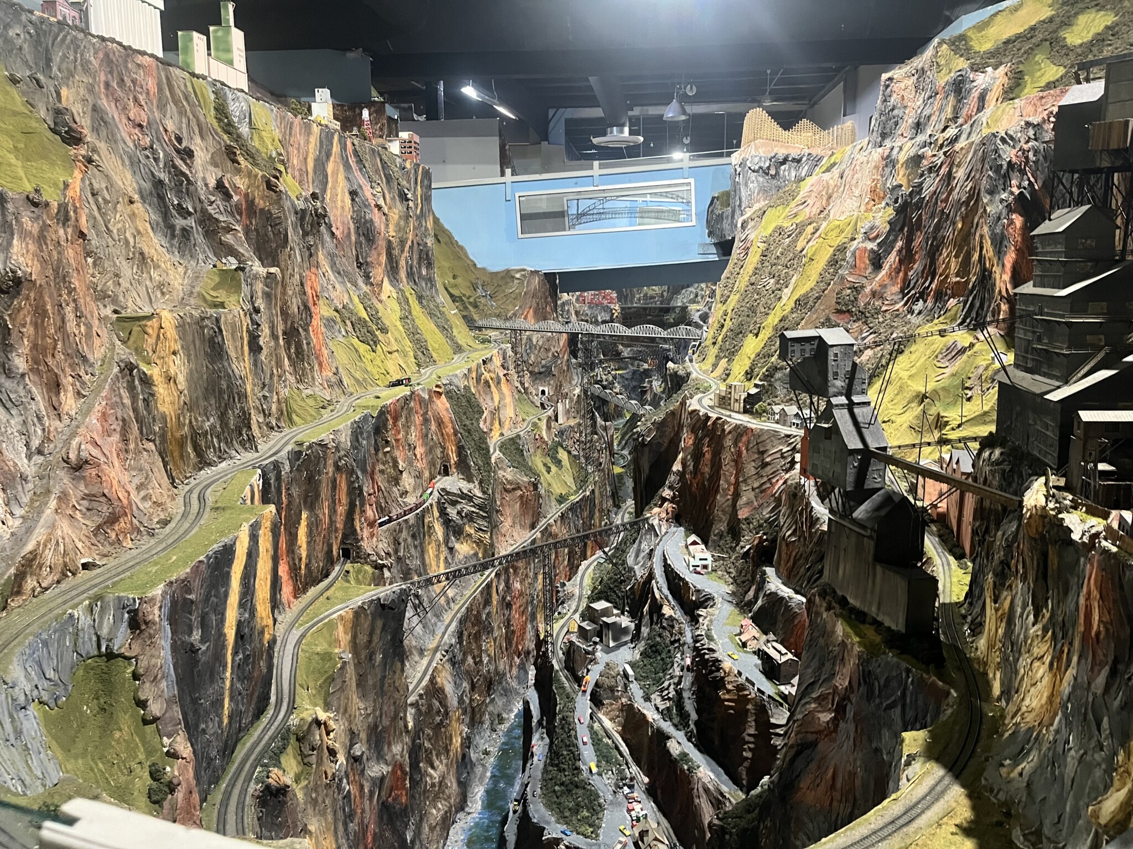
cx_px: 566
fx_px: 851
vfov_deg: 53.1
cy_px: 424
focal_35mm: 26
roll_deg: +0.6
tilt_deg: -10.1
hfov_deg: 67.3
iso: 400
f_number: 1.6
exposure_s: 1/40
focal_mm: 5.1
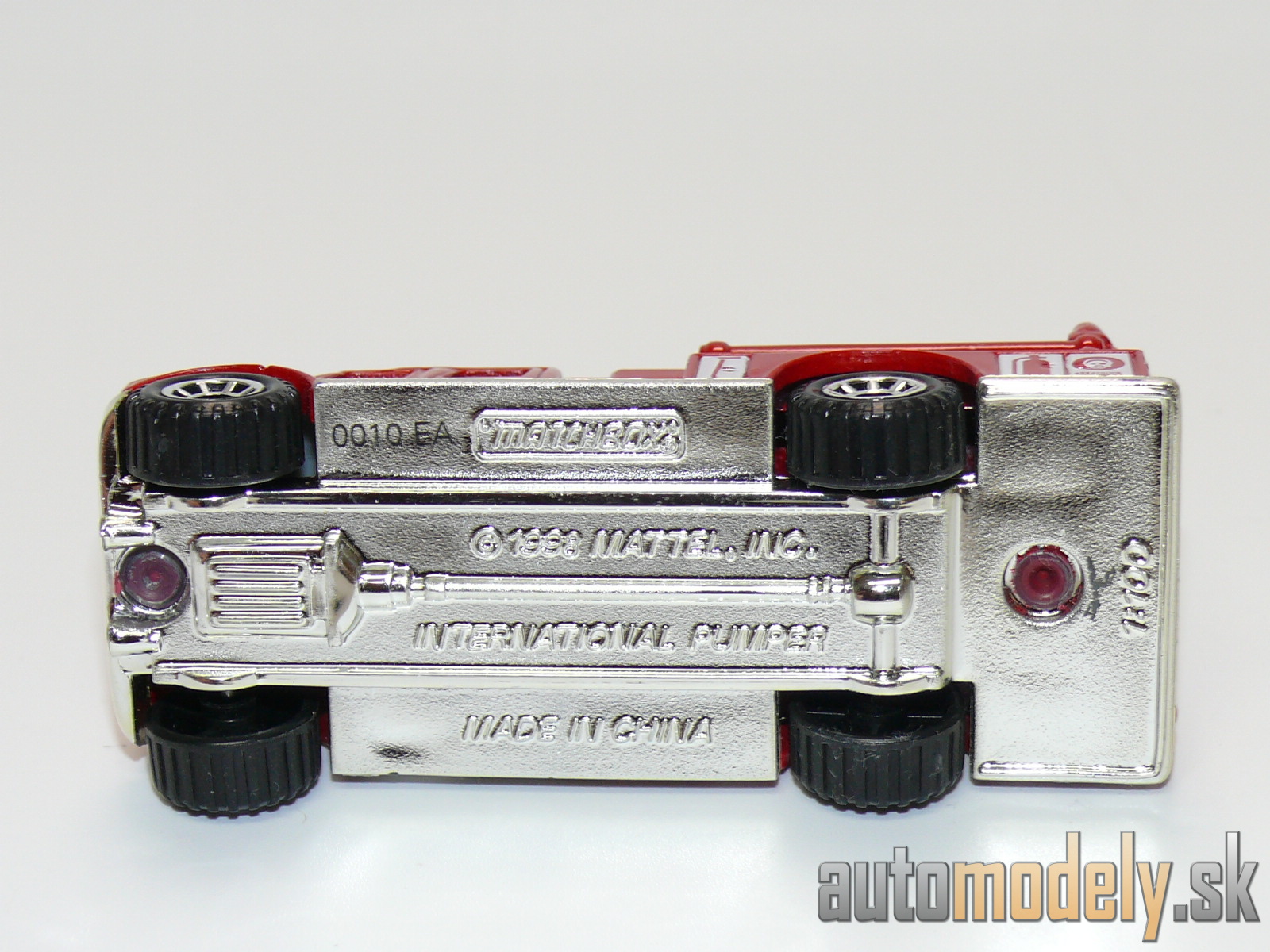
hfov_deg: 19.1
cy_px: 476
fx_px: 3779
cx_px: 635
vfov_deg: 14.4
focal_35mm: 103
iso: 100
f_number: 4
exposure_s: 1/30
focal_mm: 13.5
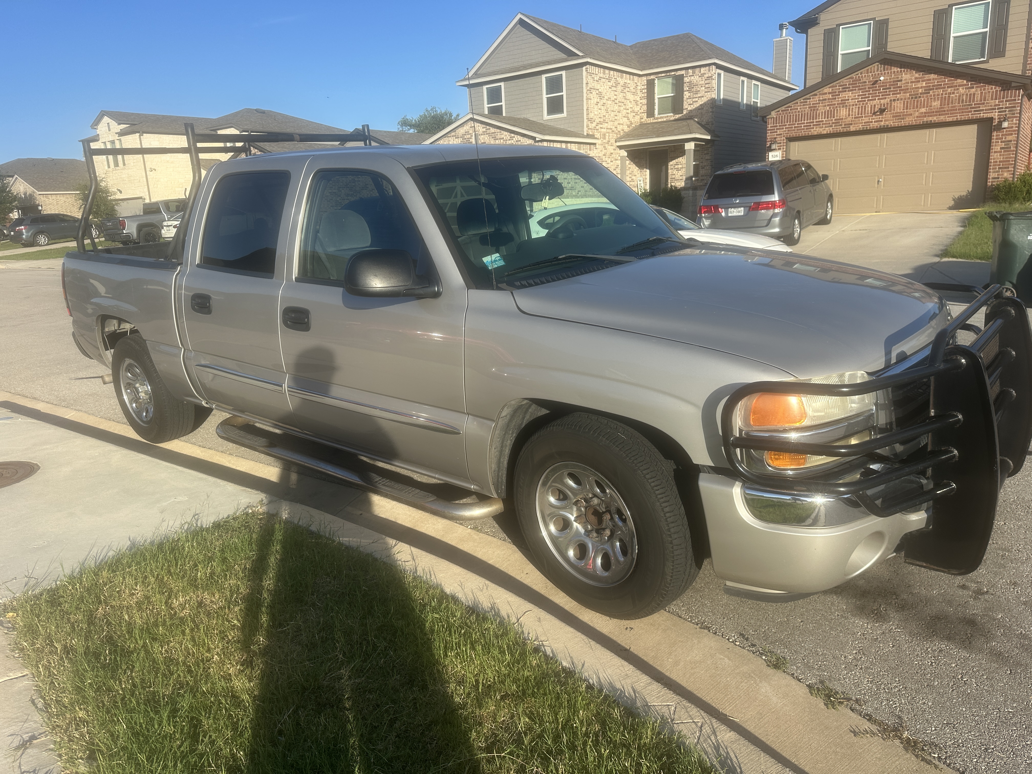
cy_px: 387
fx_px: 716
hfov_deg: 71.6
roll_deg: +3.8
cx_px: 516
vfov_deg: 56.8
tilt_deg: -13.9
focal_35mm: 24
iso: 80
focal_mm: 6.86
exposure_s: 1/3155
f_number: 1.78
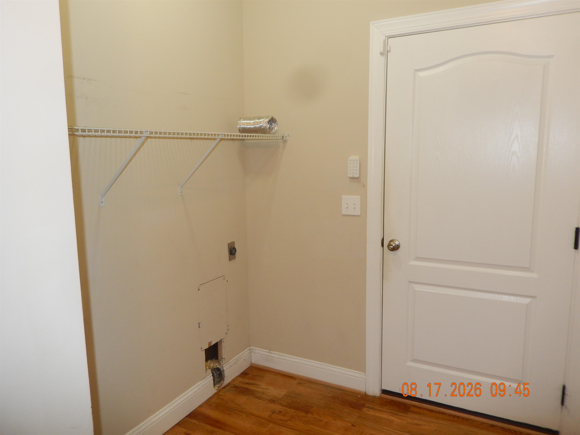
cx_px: 290
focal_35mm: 25
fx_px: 419
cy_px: 218
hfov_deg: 69.4
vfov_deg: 54.9
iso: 200
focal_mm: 4.5
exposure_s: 1/30
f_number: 3.4
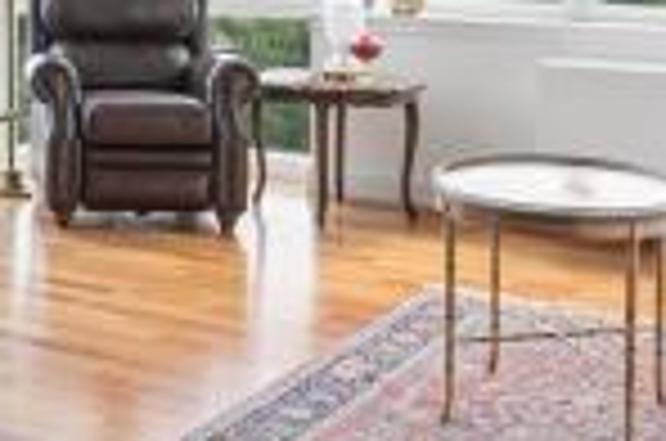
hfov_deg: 23.3
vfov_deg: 16.7
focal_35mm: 78
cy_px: -76
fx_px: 1440
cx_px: -184
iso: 320
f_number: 6.3
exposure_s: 1/10
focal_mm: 16
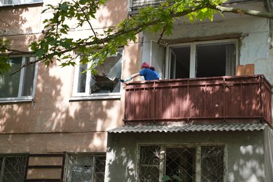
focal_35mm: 70
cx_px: 136
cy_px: 91
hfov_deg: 28.8
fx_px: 531
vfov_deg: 19.5
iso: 80
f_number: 4.5
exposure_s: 1/100
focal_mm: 70
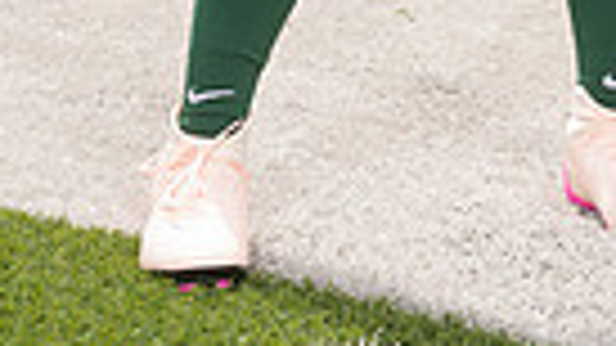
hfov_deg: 11.8
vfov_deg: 6.2
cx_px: 508
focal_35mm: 182
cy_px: -661
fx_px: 2972
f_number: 9
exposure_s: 1/200
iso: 125
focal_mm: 53
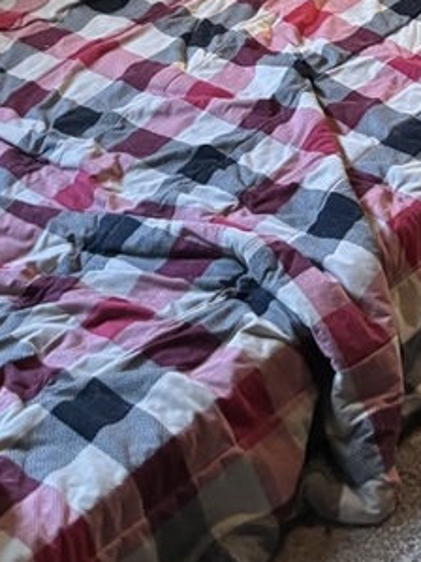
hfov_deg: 15.3
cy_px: -415
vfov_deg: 17.4
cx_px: 479
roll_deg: +4.4
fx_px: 1525
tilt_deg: -11.6
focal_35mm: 94
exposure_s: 1/30
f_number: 1.6
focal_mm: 5.96
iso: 640
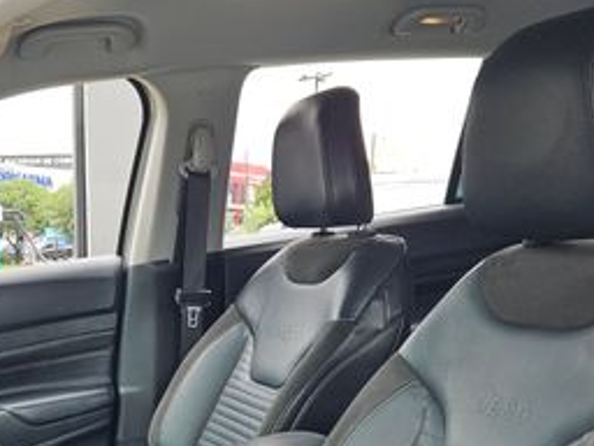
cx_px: 234
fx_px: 927
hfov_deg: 35.4
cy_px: 511
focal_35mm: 54
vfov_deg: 24.8
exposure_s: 1/120
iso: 32
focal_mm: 5.4
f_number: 1.8
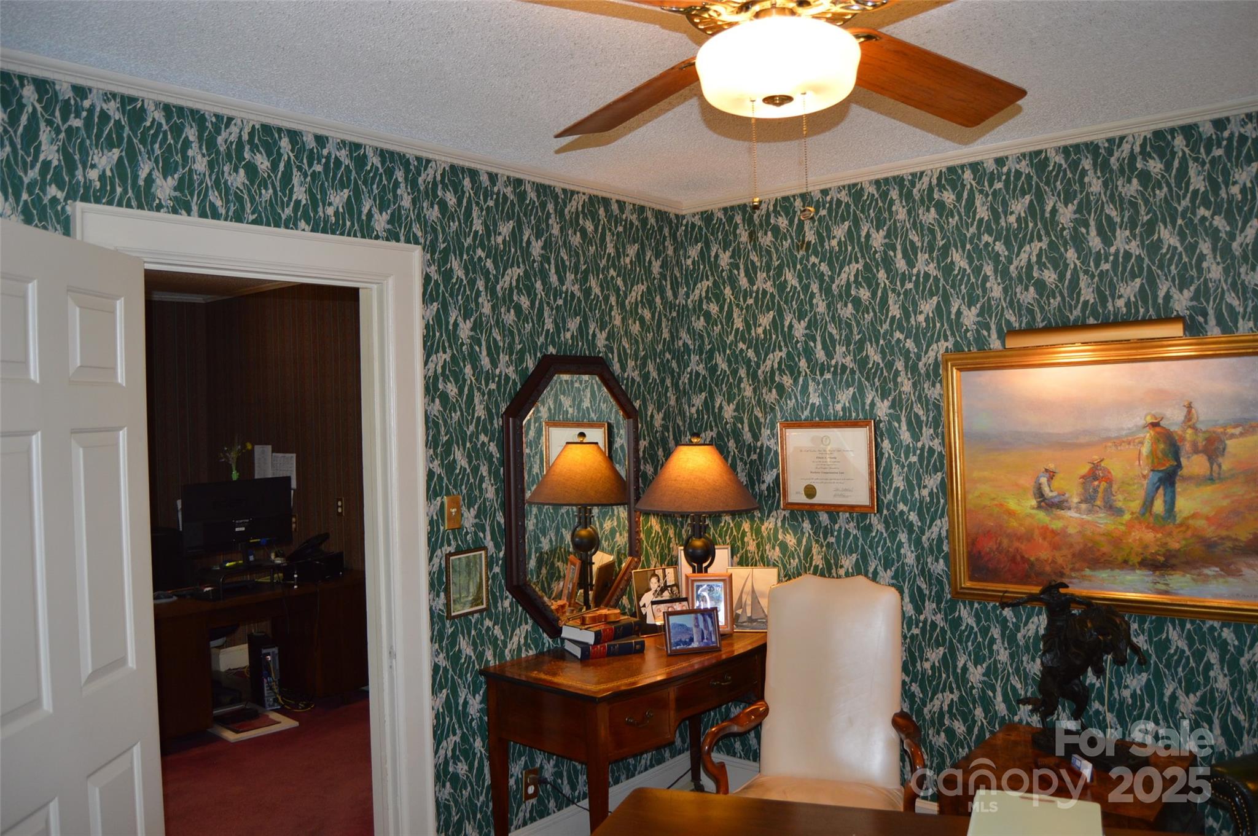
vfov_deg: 47.8
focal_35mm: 27
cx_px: 629
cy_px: 418
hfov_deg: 67.4
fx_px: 943
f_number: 4
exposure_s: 1/60
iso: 400
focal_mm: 18
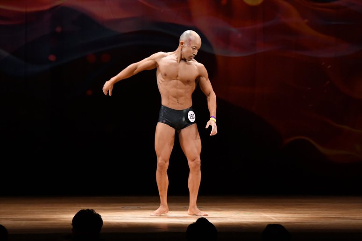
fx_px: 2261
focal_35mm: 225
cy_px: 120
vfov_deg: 6.1
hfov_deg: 9.2
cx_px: 181
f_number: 5.6
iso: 3200
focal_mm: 150
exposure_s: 1/400
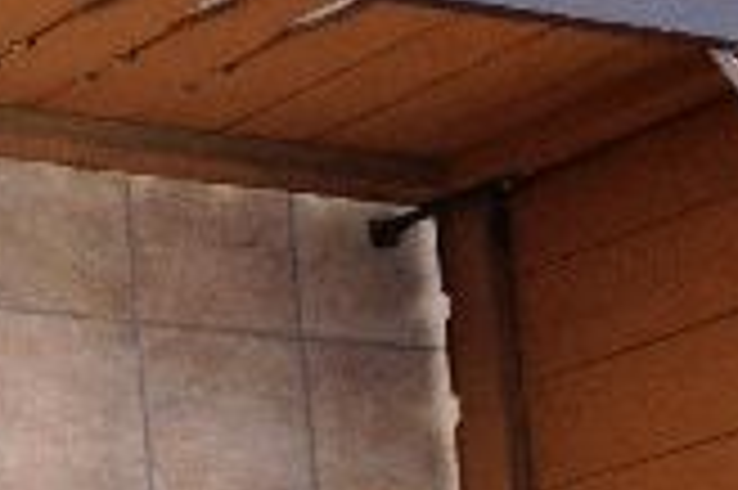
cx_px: -720
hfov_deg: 10.6
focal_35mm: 178
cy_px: 697
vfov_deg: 7.6
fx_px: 3645
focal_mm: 4.28
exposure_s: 1/484
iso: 64
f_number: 2.4
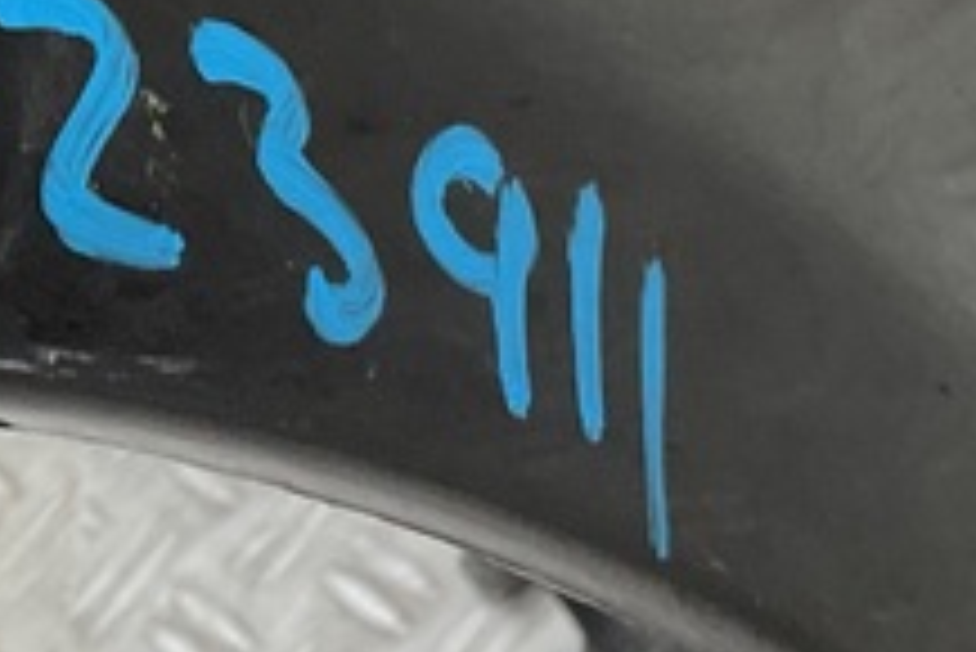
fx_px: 3798
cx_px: -247
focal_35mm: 140
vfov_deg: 9.6
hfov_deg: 14.1
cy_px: -234
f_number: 1.8
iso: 50
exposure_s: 1/120
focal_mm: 3
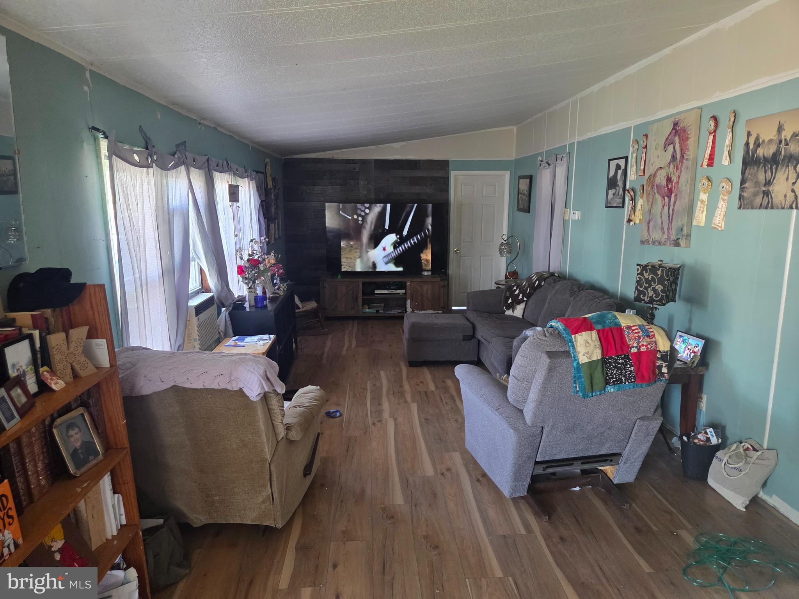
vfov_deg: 58.9
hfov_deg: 73.9
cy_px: 300
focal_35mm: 23
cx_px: 400
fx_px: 531
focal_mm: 5.4
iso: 800
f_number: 1.8
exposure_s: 1/120
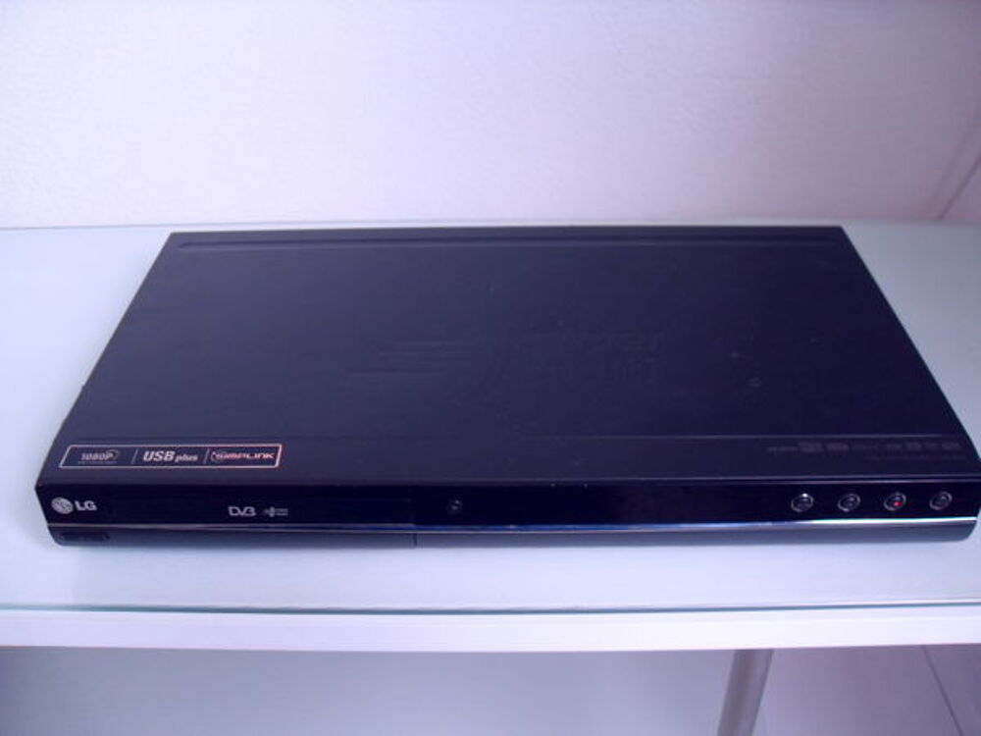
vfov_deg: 40.7
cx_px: 490
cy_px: 368
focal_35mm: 35
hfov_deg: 52.6
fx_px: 992
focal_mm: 6.3
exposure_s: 1/10
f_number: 2.8
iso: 200
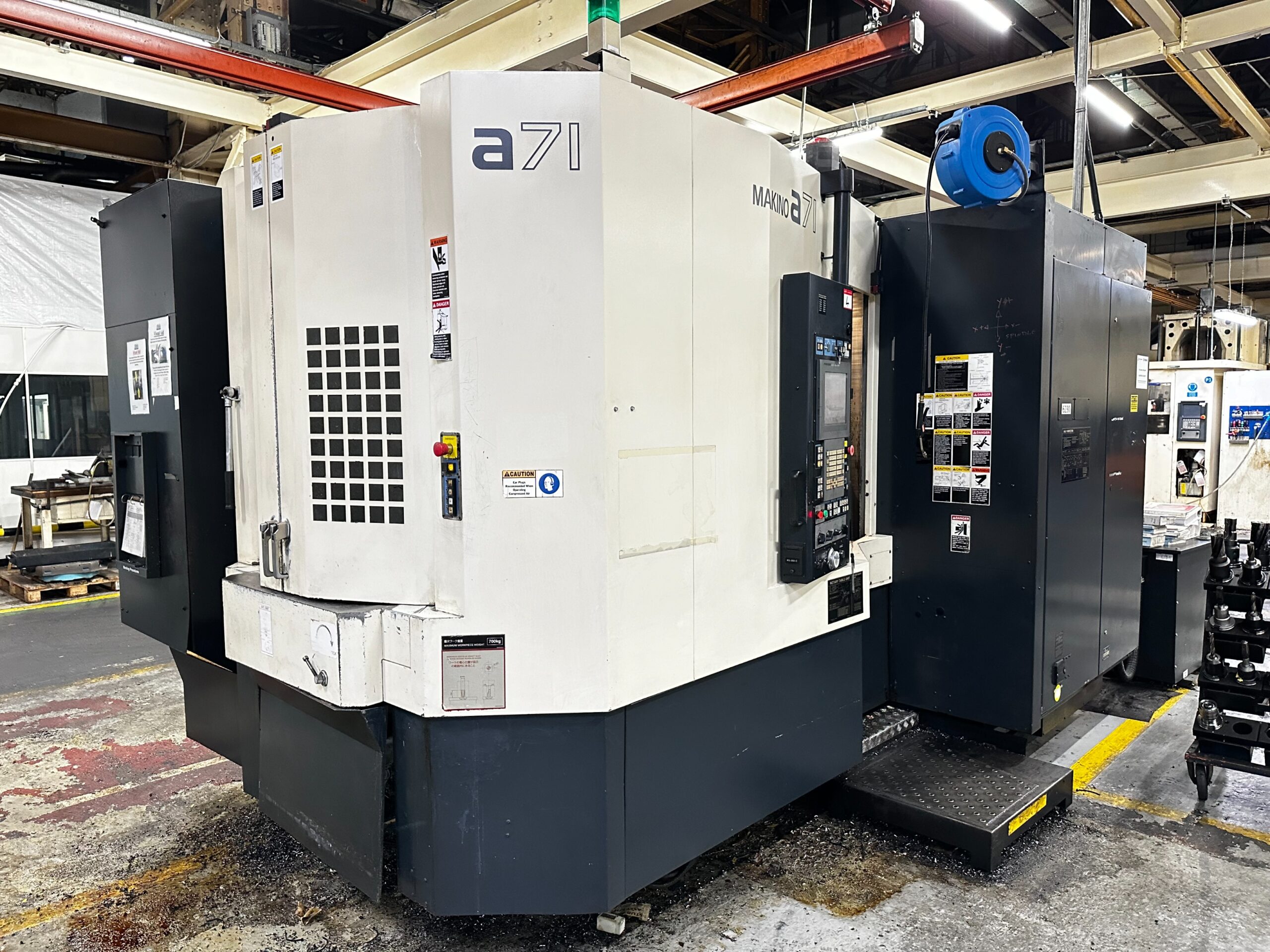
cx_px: 635
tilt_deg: -3.9
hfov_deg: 71.6
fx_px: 881
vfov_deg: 56.8
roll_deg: +0.7
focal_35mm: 24
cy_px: 476
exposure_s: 1/50
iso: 400
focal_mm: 6.86
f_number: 1.78
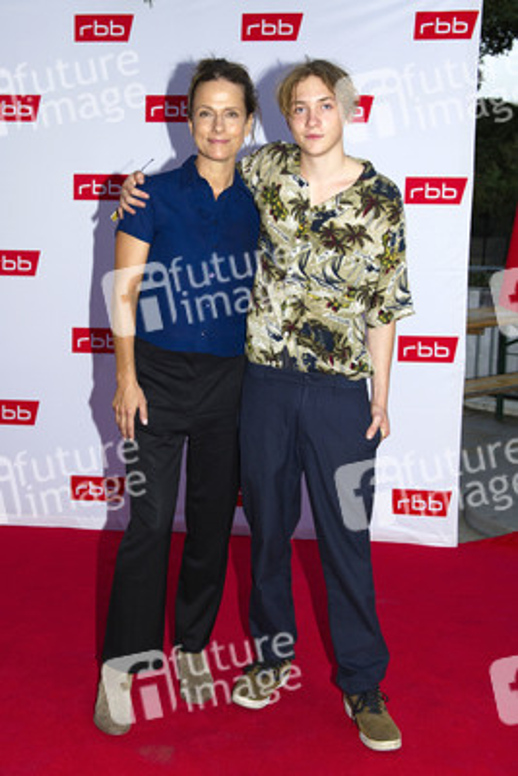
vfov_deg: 53.1
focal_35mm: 36
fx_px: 776
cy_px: 388
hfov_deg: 36.9
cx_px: 259
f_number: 5
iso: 800
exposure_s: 1/160
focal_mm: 36
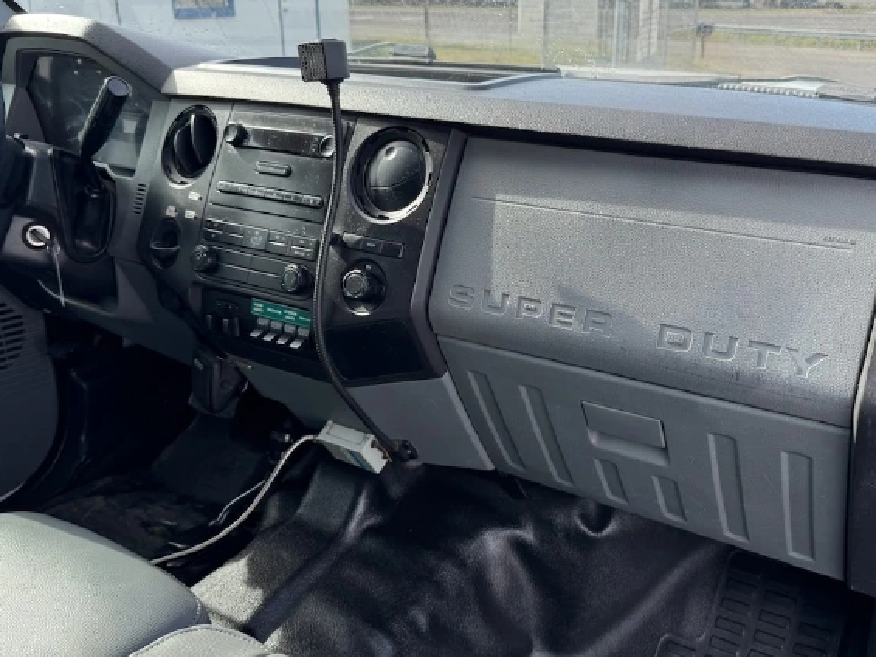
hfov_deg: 53.6
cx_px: 518
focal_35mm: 34
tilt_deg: -18.3
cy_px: 319
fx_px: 861
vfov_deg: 41.8
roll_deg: +0.3
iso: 80
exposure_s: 1/633
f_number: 1.78
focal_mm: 6.76
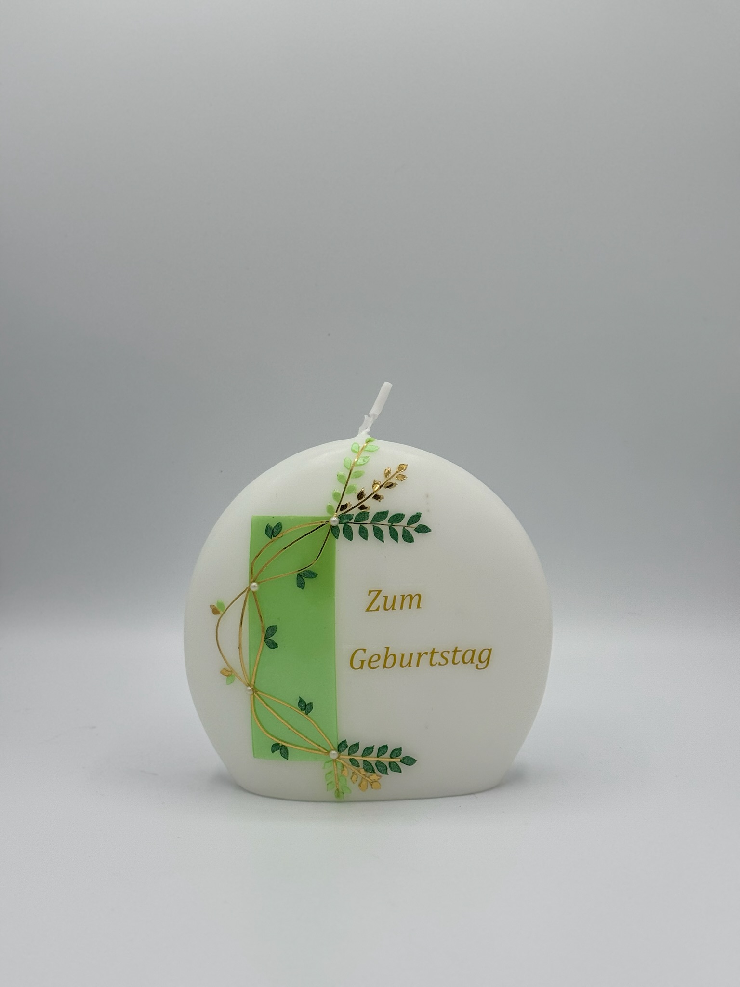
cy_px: 494
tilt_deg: -10.5
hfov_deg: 30.3
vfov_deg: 39.7
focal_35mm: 48
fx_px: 1368
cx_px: 370
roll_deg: +1.4
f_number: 1.78
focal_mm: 6.76
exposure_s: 1/3096
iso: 64
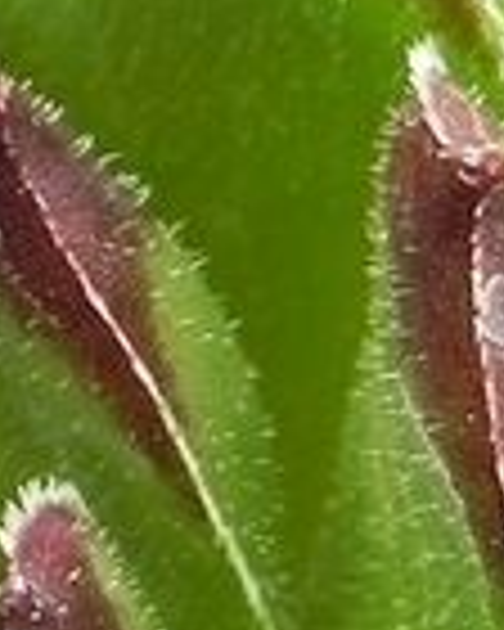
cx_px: -952
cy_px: 1422
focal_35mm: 1073
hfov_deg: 1.4
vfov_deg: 1.8
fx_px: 20007
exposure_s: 1/100
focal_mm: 25.7
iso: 160
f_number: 5
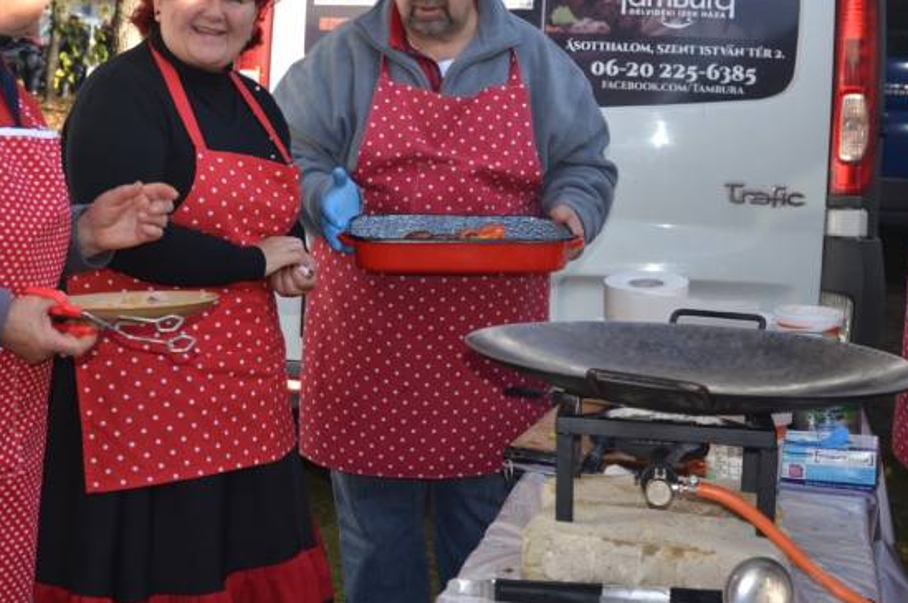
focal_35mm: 70
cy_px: 174
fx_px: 1764
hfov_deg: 28.9
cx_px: 452
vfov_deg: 19.3
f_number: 4.2
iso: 100
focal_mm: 32
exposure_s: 1/200
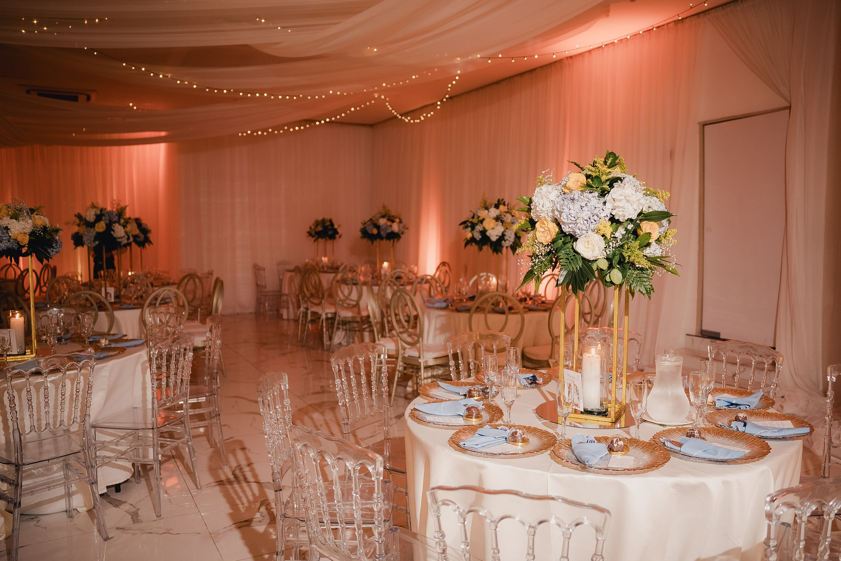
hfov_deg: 65.5
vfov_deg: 46.4
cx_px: 420
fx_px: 654
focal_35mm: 28
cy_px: 280
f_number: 2.8
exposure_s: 1/250
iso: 500
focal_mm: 28
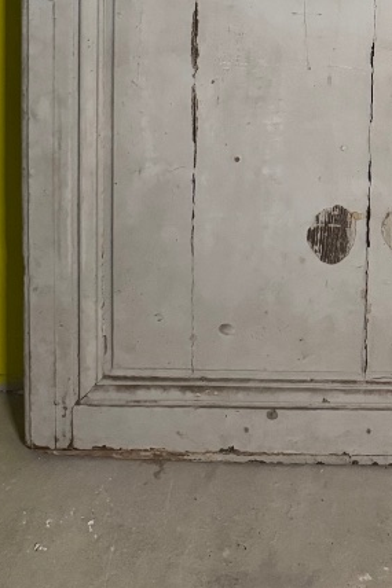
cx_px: 358
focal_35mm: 70
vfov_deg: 25.2
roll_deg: +0.3
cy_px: -165
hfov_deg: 19.1
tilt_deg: -9.9
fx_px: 1144
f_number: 1.78
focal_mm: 6.76
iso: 800
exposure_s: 1/60
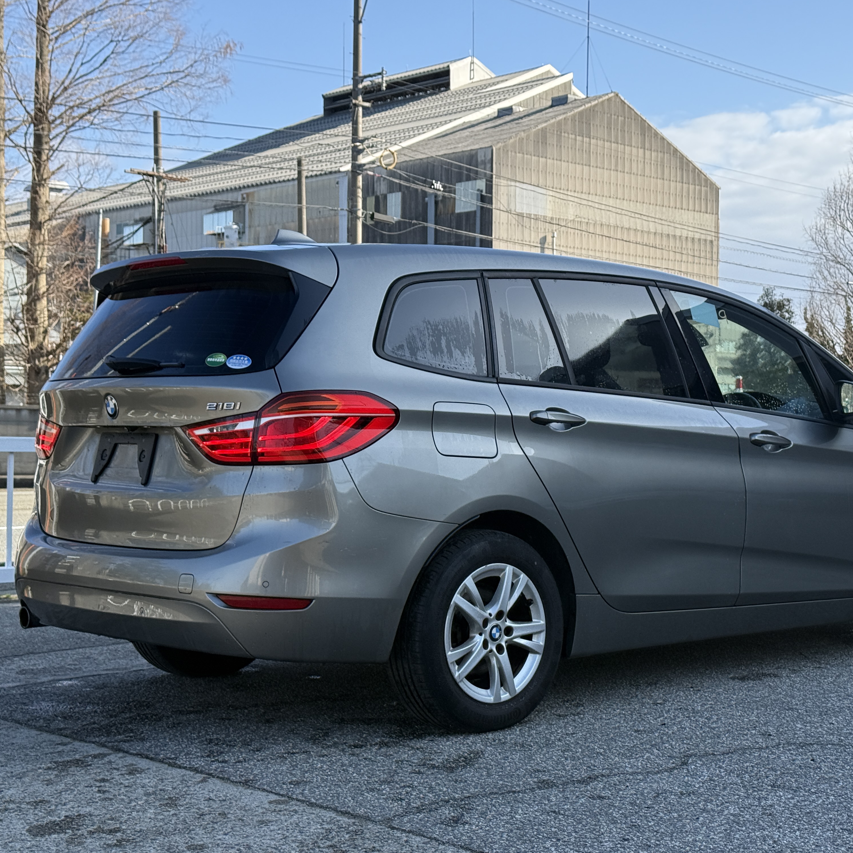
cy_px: 426
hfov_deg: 30.0
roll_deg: -1.4
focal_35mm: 57
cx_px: 511
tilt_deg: +0.3
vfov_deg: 30.0
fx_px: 1589
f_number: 1.78
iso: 80
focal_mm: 6.76
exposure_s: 1/2667
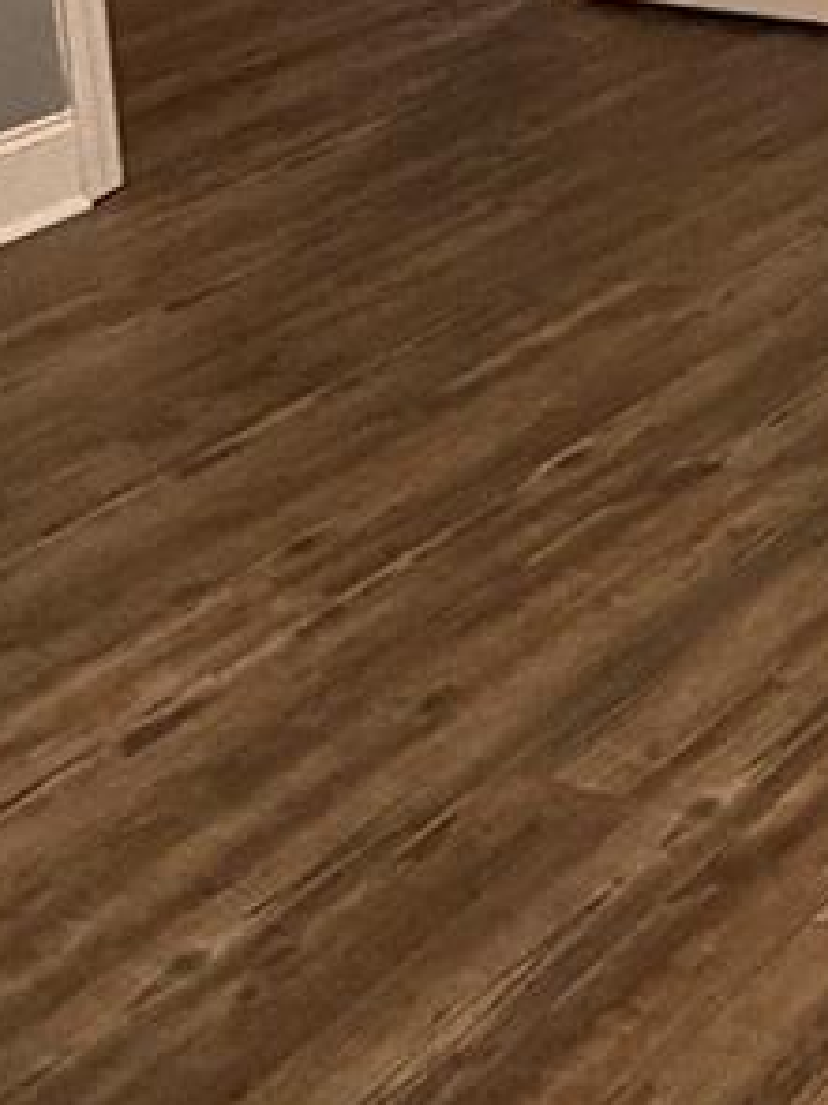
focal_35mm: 73
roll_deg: +0.4
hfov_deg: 15.2
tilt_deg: -7.7
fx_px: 2330
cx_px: 1776
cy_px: -502
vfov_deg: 22.4
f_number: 2.2
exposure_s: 1/60
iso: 500
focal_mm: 2.22
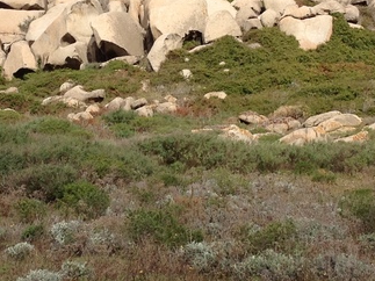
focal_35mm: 130
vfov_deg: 11.4
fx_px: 1408
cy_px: 80
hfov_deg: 15.2
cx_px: 137
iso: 64
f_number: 2.4
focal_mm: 4.28
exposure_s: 1/1842
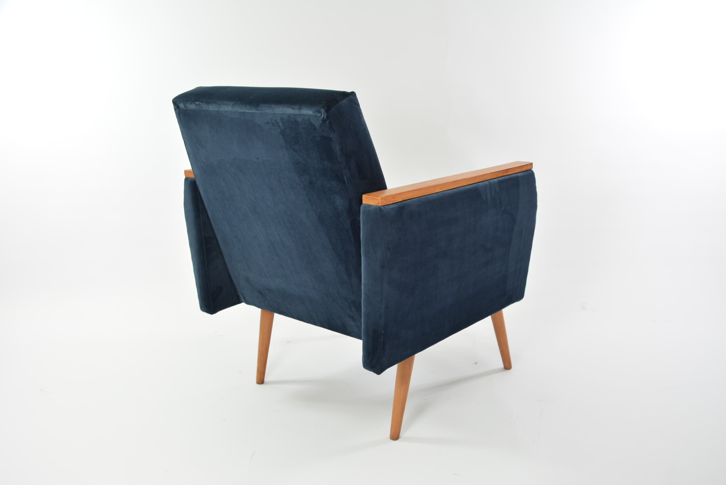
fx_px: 727
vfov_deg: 36.9
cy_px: 242
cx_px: 363
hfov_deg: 53.1
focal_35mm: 36
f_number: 5.6
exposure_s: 1/60
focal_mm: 24
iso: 400
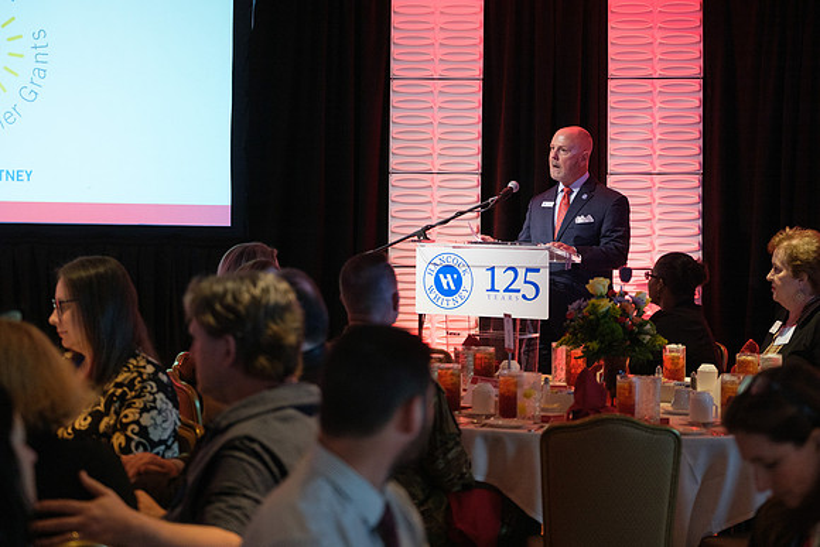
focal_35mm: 103
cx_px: 410
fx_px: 2347
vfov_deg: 13.3
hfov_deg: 19.8
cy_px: 274
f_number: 2.8
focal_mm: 68.7
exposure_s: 1/125
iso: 1600
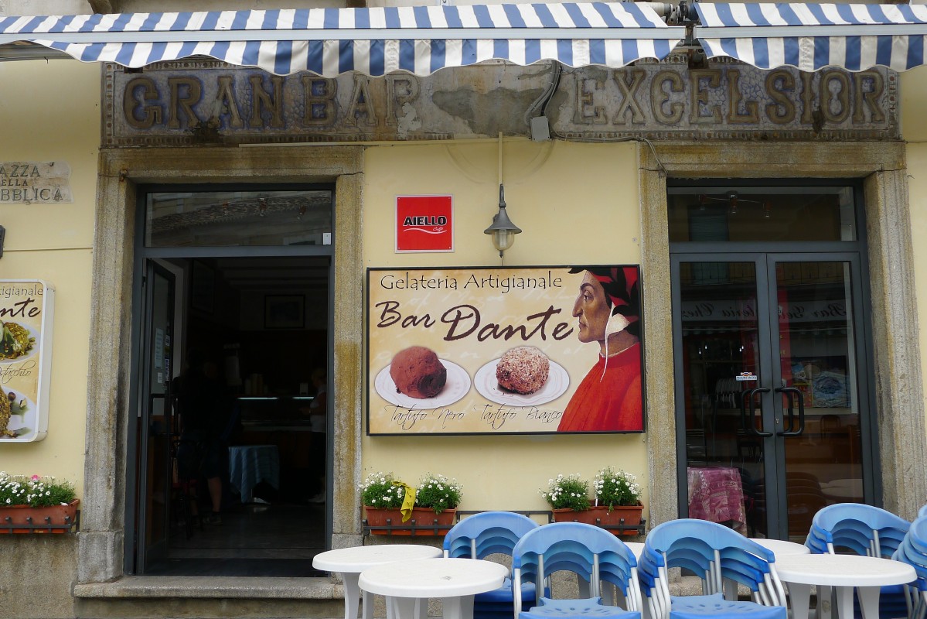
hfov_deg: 58.7
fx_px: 824
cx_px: 464
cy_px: 310
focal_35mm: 32
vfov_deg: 41.1
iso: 80
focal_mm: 6.8
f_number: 2.8
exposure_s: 1/500
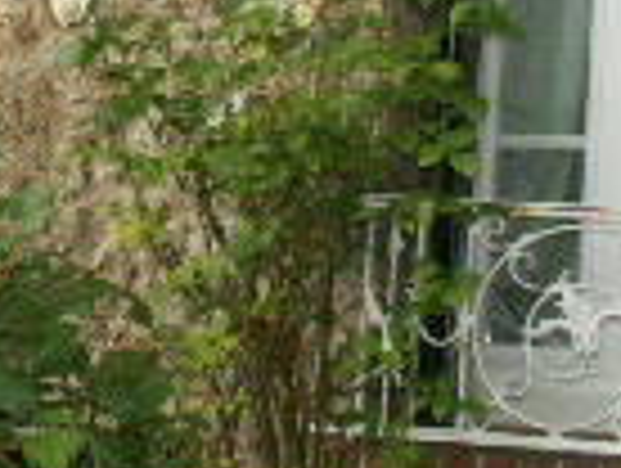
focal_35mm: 153
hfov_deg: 12.9
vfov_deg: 9.6
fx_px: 2750
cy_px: -81
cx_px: 166
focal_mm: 8.4
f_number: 2.8
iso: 100
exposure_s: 1/320
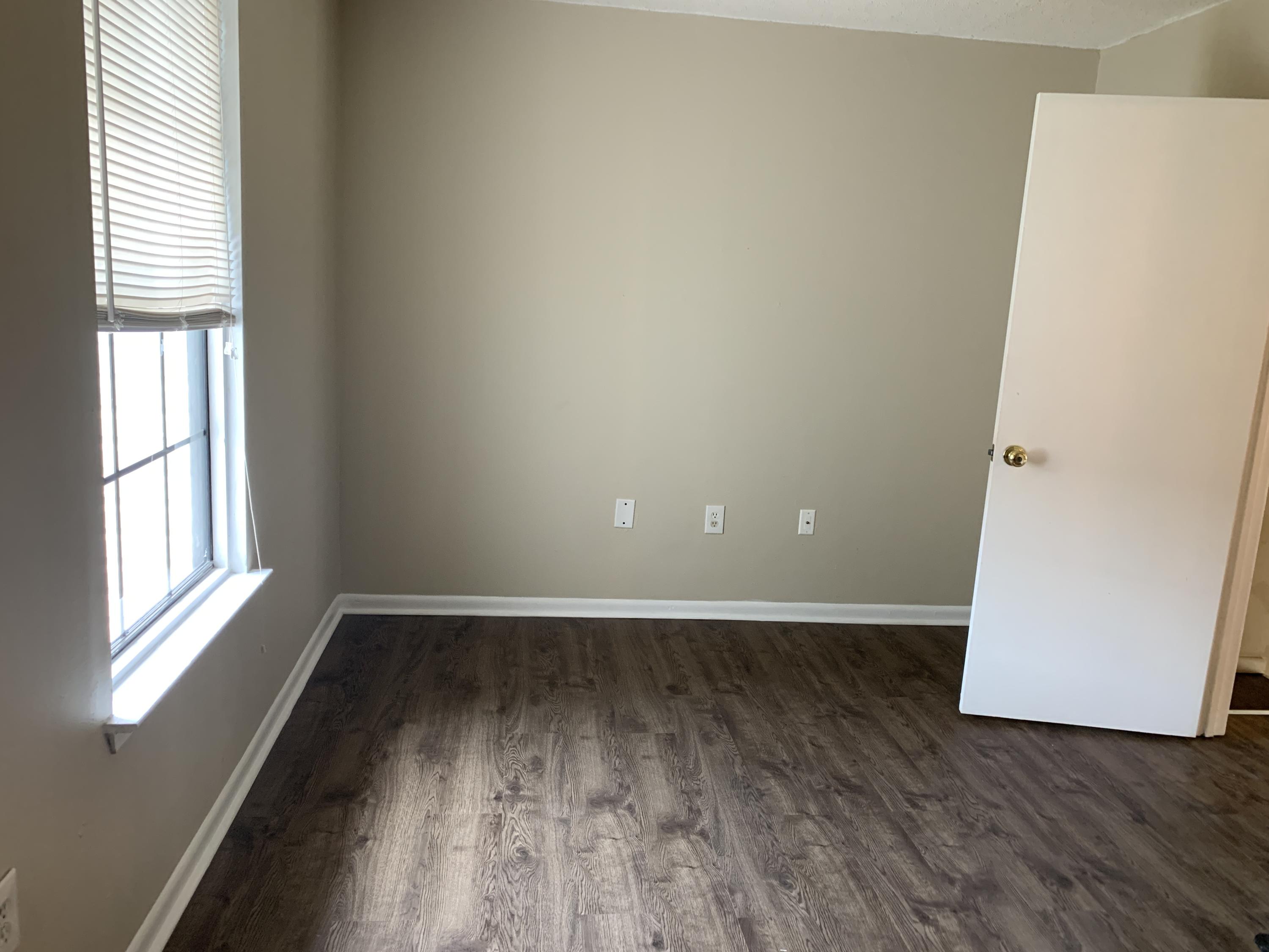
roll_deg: -4.4
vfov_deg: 53.1
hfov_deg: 67.3
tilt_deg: -10.0
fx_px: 953
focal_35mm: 26
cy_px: 476
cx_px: 634
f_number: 1.8
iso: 200
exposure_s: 1/60
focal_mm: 4.25
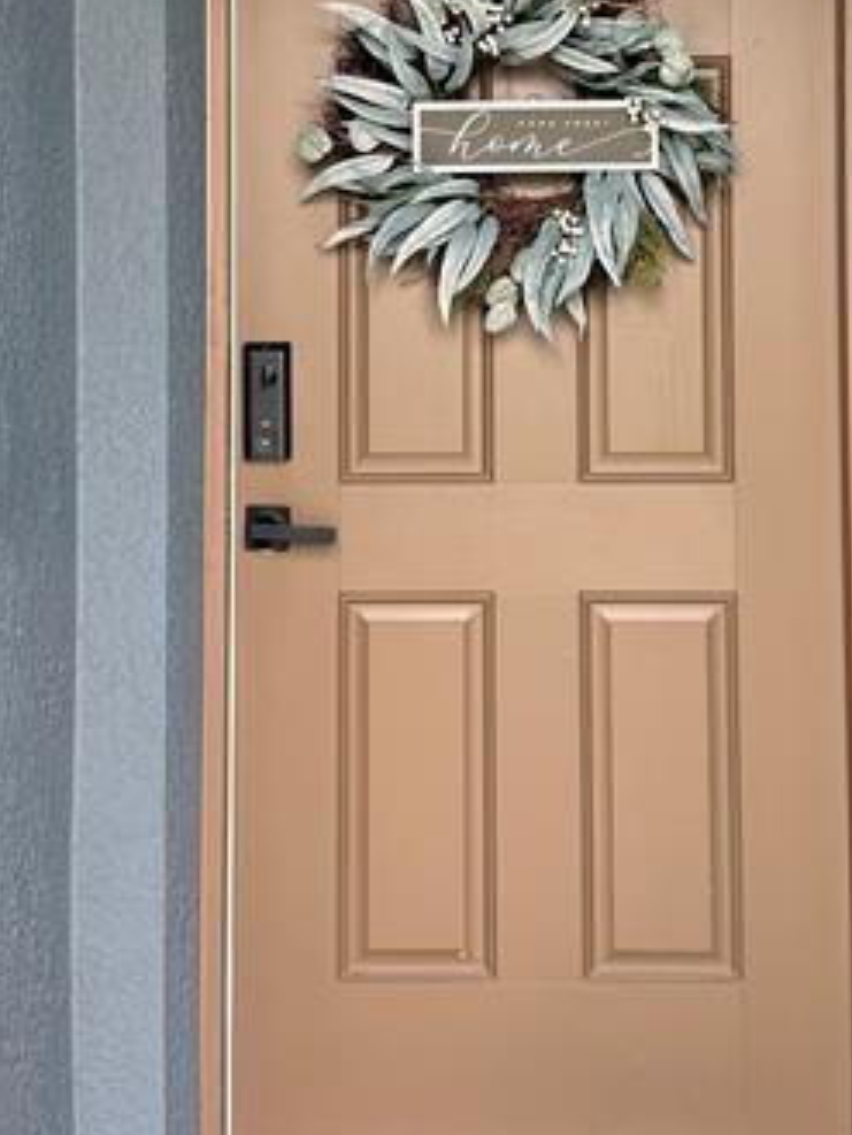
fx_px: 1837
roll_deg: +0.1
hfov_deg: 26.1
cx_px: 479
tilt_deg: +2.7
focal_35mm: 56
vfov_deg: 33.5
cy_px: 259
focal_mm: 6.76
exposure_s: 1/209
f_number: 1.78
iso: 64
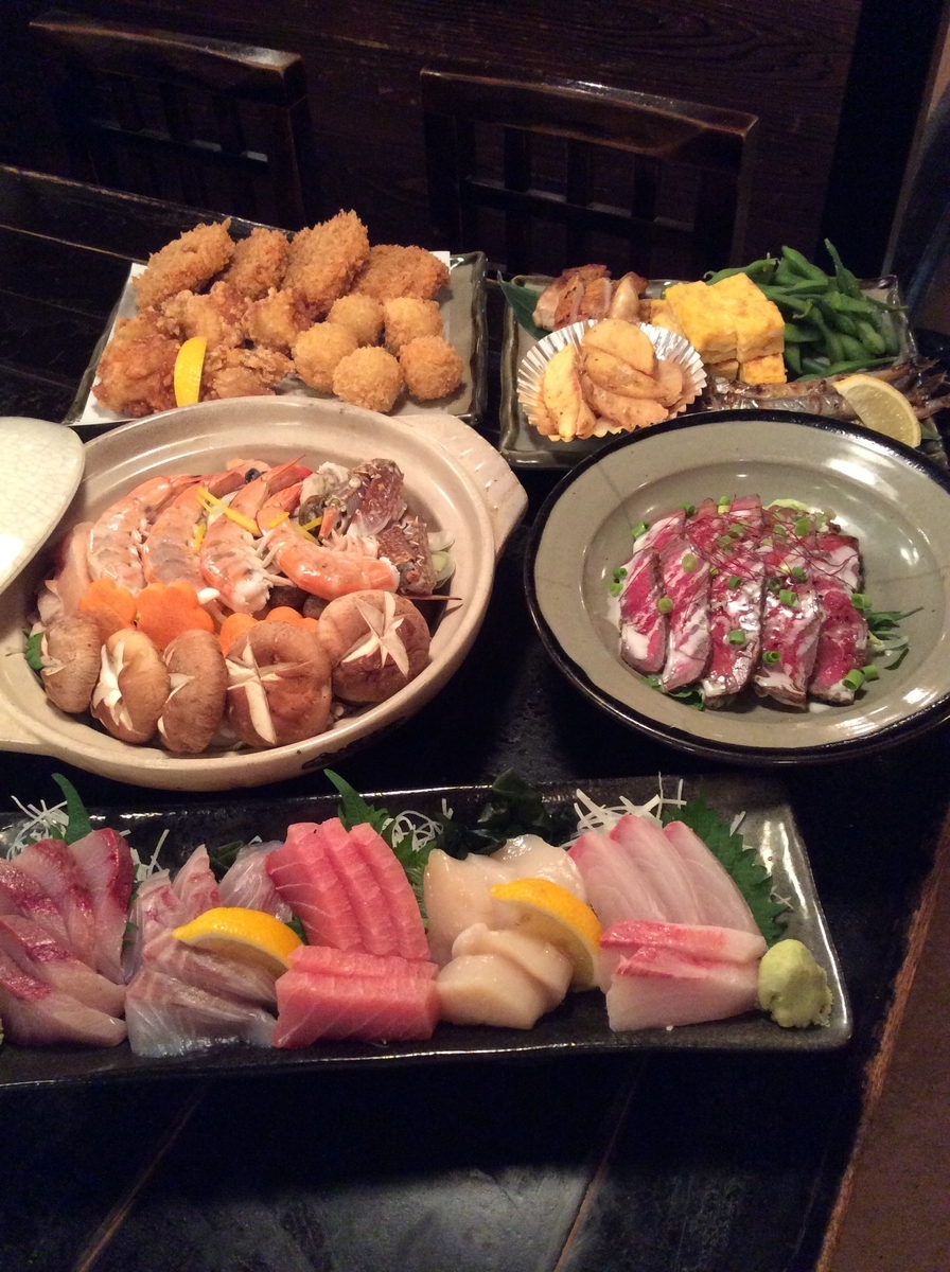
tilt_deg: -47.8
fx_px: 1174
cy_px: 636
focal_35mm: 32
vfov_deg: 56.9
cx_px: 475
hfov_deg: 44.0
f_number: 2.4
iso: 320
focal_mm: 3.3
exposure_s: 1/24
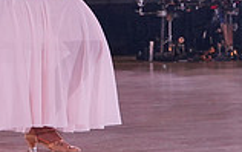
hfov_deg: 10.3
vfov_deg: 6.7
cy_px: -70
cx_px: -144
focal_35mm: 195
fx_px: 1287
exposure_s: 1/400
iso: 1600
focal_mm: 35
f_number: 4
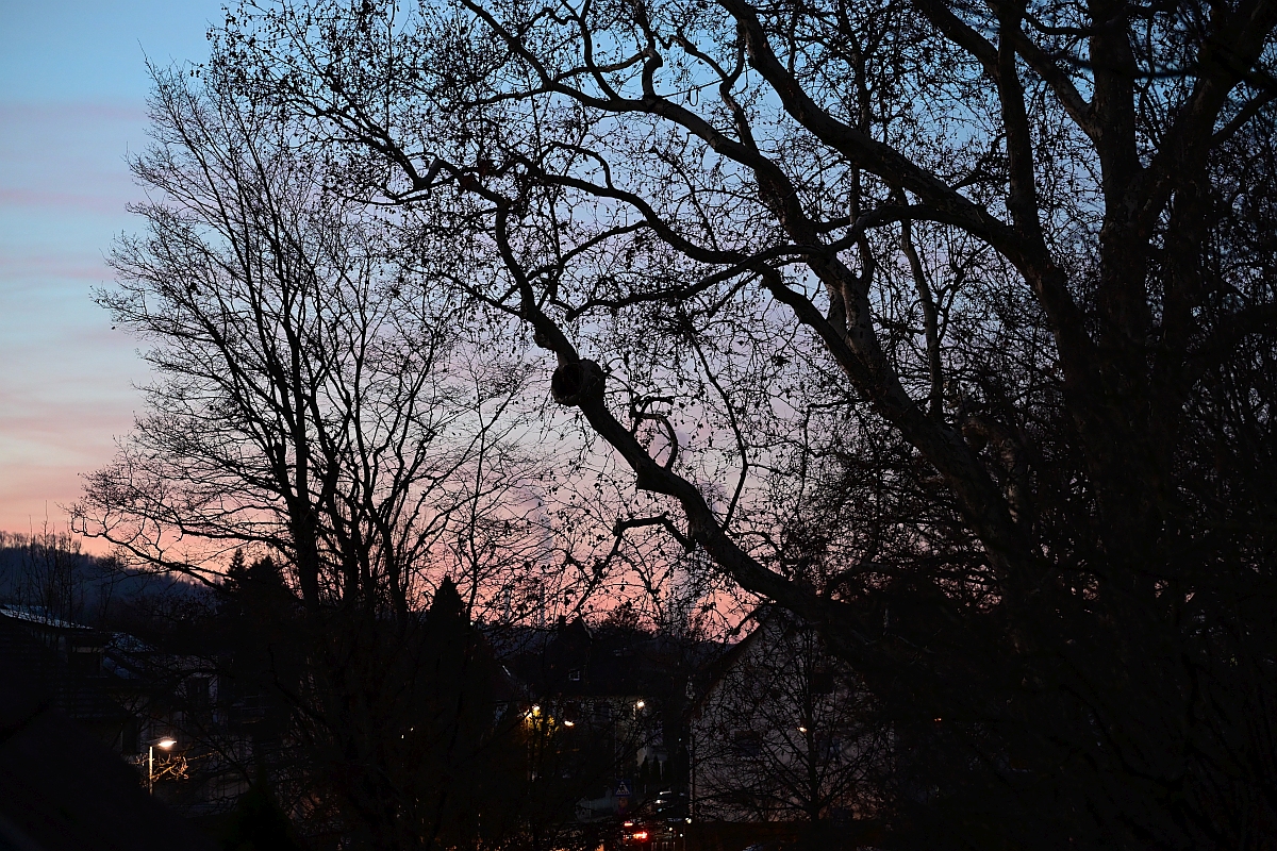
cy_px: 426
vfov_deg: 18.7
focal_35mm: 73
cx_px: 638
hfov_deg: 27.7
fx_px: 2589
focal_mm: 73
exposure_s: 1/160
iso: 3600
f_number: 2.5
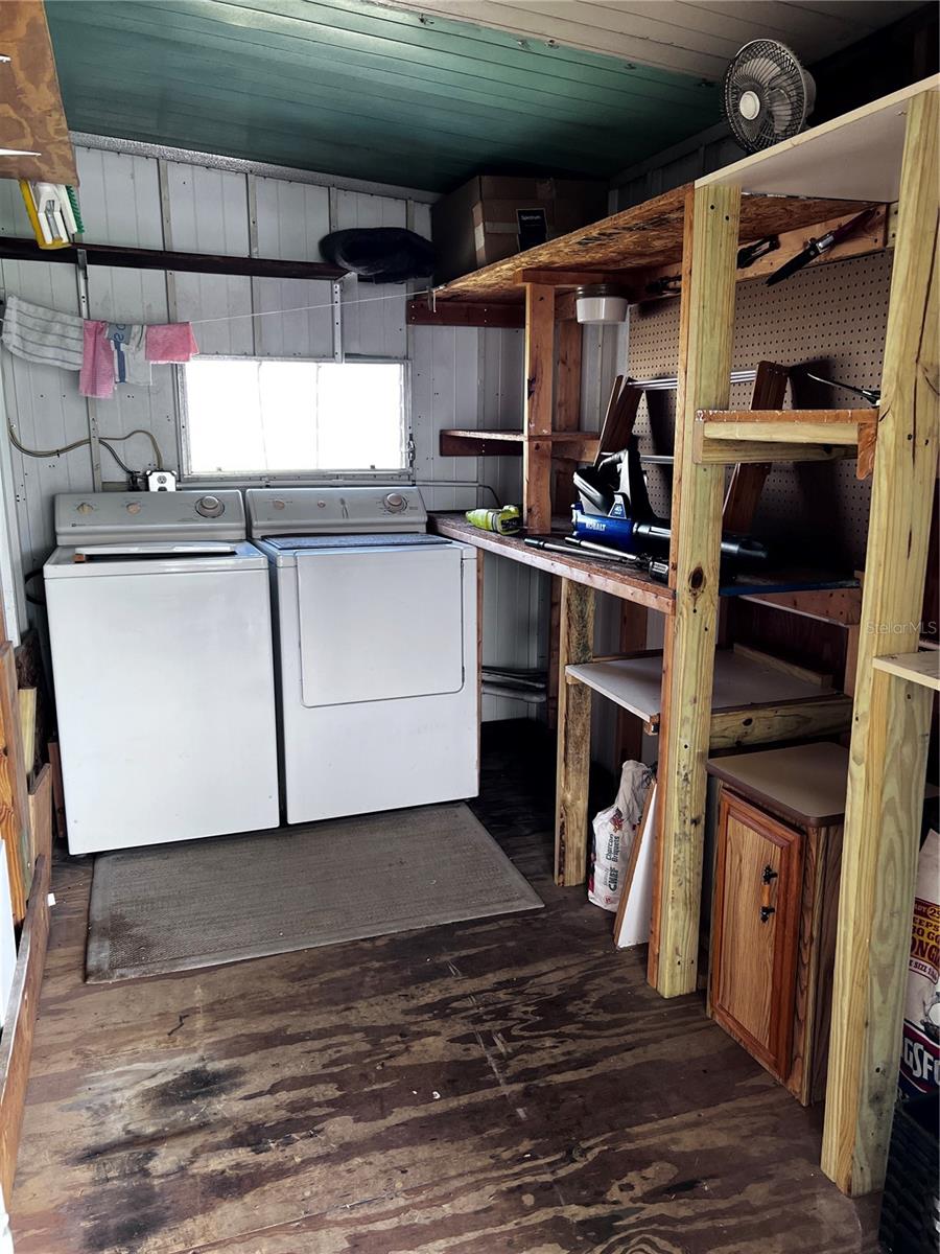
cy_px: 627
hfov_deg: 53.1
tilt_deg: -11.9
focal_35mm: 26
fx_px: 941
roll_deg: +0.4
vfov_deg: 67.3
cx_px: 470
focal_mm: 5.7
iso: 100
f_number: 1.5
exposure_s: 1/121
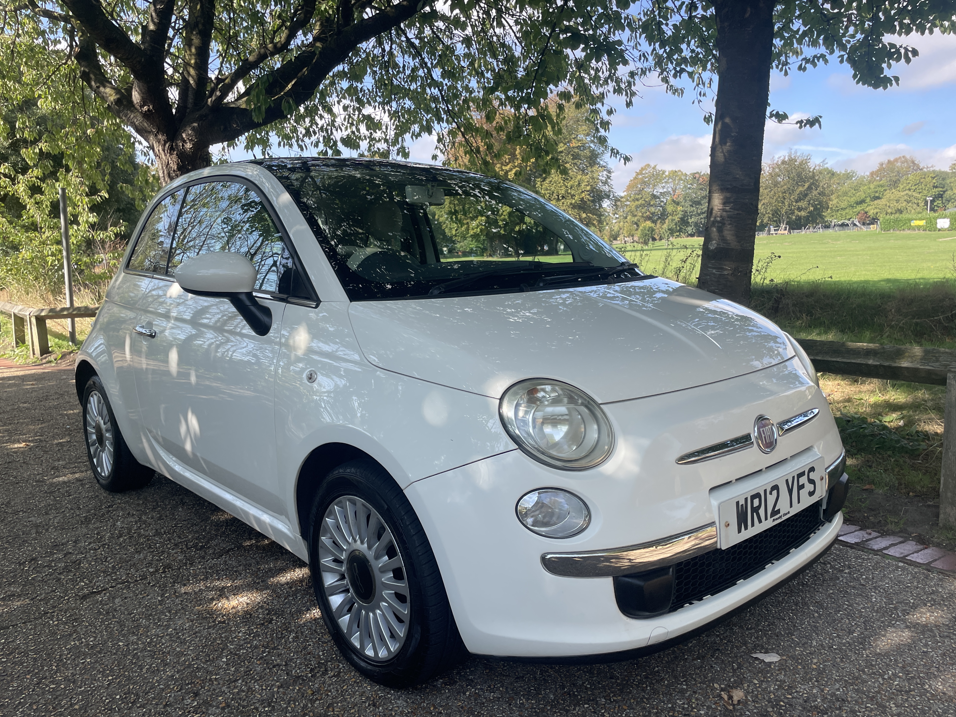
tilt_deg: -6.1
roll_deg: +0.7
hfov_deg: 65.3
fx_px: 746
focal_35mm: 27
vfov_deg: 51.4
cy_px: 363
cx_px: 489
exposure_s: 1/658
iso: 32
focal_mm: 4.2
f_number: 1.6
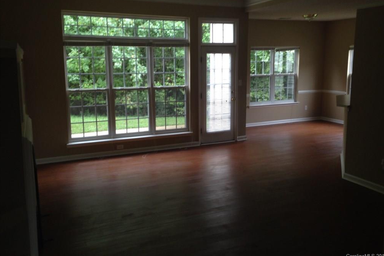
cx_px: 194
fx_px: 373
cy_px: 113
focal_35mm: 35
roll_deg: +2.2
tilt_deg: -9.3
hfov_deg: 54.4
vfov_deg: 37.8
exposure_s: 1/20
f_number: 2.4
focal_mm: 4.12
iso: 64
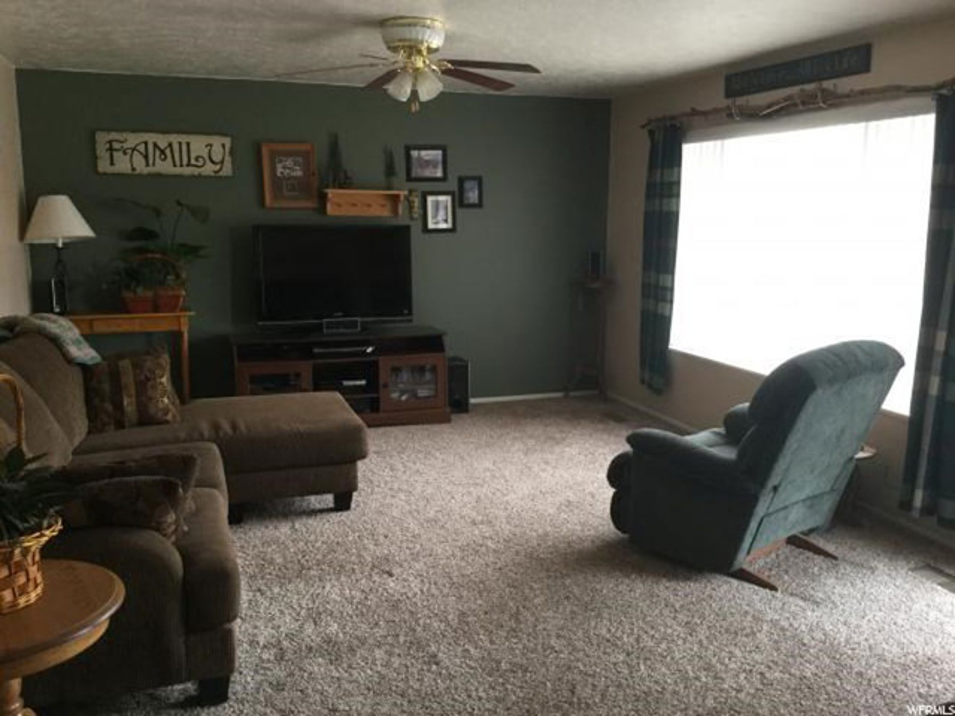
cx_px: 478
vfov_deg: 45.4
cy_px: 358
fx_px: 855
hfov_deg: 58.4
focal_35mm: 31
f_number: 2.4
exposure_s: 1/30
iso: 50
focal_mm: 3.3
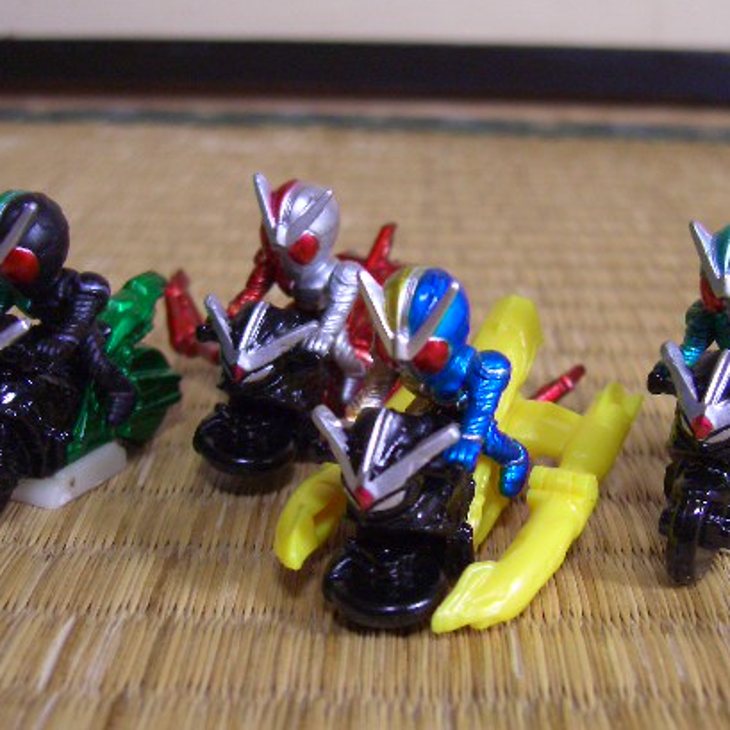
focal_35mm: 54
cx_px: 402
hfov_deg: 31.6
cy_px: 359
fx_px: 1288
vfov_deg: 31.6
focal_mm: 8
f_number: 2.8
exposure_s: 1/30
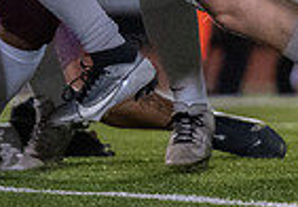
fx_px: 11264
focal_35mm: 1343
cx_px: -45
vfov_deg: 1.1
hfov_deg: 1.5
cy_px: -109
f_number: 2.8
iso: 6400
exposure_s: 1/1250
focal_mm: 200
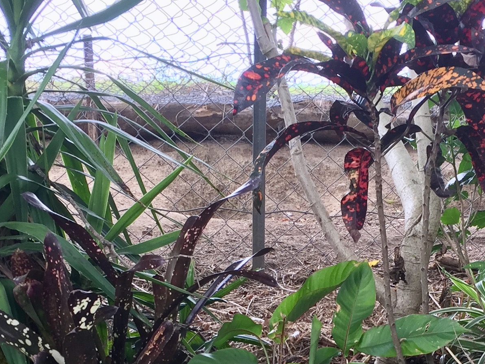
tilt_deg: -11.0
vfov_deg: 17.9
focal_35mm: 79
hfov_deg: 24.6
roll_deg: -1.1
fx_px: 1107
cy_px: 414
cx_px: 325
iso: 32
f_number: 2.2
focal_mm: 4.15
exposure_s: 1/100
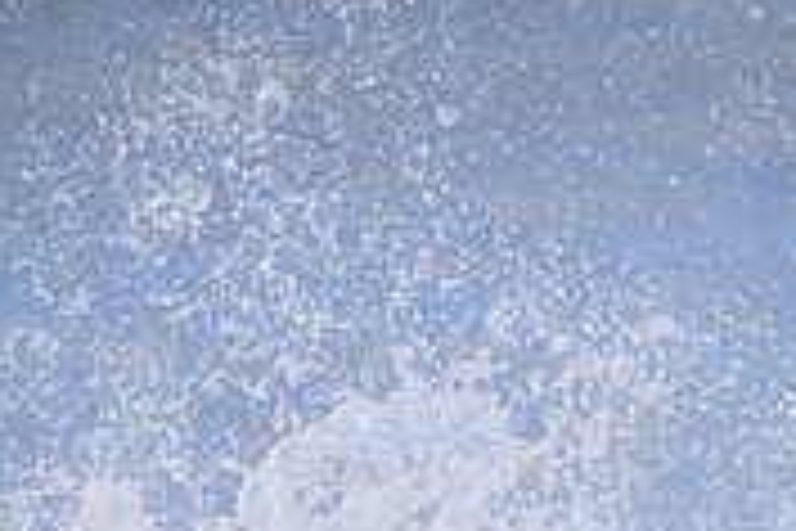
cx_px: 787
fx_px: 57816
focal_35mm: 2615
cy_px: 641
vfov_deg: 0.5
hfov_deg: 0.8
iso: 1600
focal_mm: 800
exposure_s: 1/2000
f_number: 13
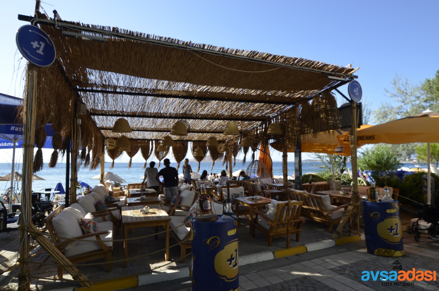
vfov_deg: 63.0
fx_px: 237
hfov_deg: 85.5
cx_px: 220
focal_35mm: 20
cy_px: 146
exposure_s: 1/250
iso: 200
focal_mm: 13
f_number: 8
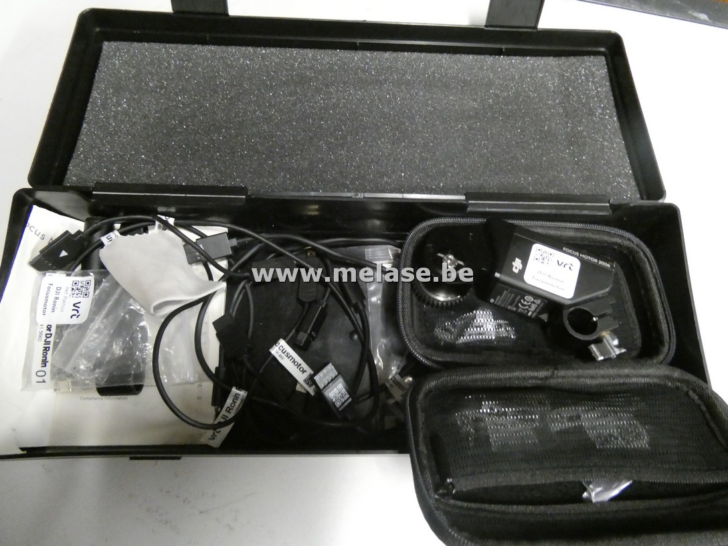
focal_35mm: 24
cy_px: 273
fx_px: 505
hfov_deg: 71.6
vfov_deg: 56.8
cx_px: 364
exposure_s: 1/25
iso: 1600
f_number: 3.3
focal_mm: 4.3
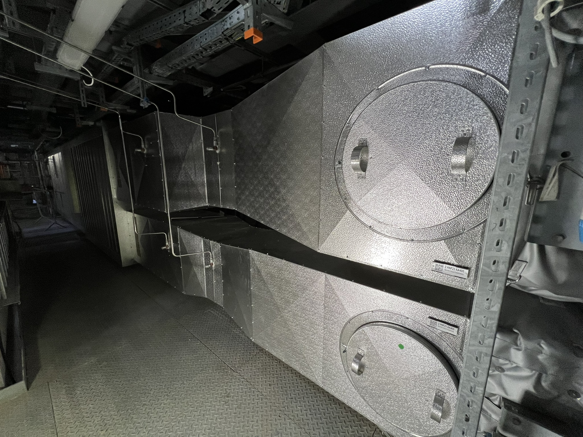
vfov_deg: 89.9
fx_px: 219
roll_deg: +0.9
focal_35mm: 13
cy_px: 218
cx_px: 292
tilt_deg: -10.7
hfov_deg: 106.2
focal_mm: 1.57
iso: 200
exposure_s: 1/50
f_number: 1.8
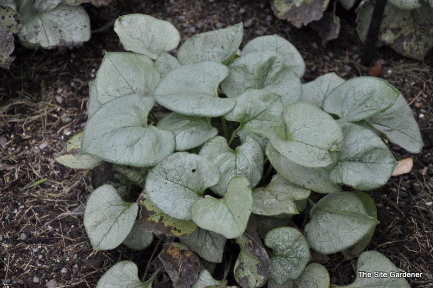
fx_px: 1442
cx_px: 216
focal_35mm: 120
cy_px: 144
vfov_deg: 11.4
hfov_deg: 17.1
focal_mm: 80
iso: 200
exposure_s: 1/125
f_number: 5.6
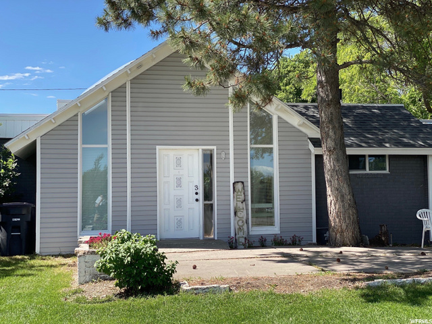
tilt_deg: +2.2
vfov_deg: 28.0
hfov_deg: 36.8
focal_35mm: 52
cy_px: 162
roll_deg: +0.8
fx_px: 649
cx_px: 216
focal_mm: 6
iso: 20
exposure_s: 1/737
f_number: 2
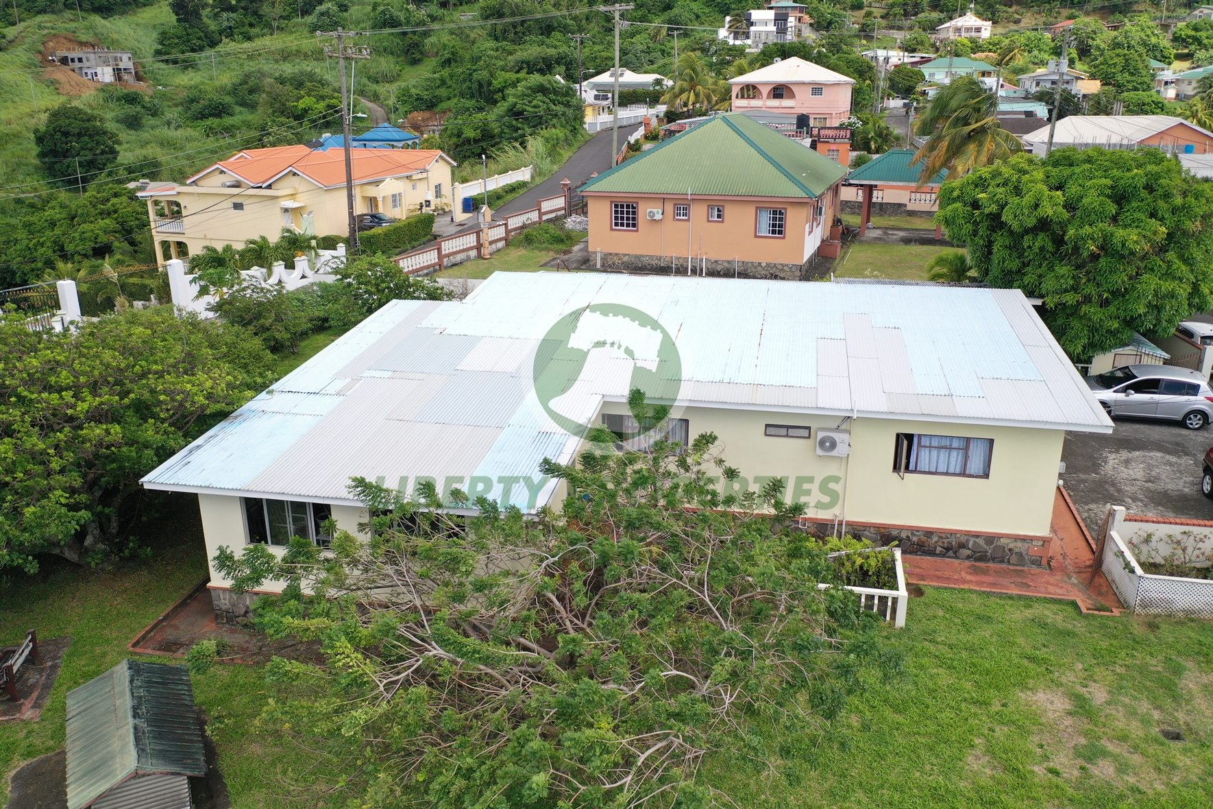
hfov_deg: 65.5
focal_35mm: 28
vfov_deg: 46.4
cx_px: 606
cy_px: 404
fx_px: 943
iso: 100
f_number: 2.8
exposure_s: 1/30
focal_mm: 10.26
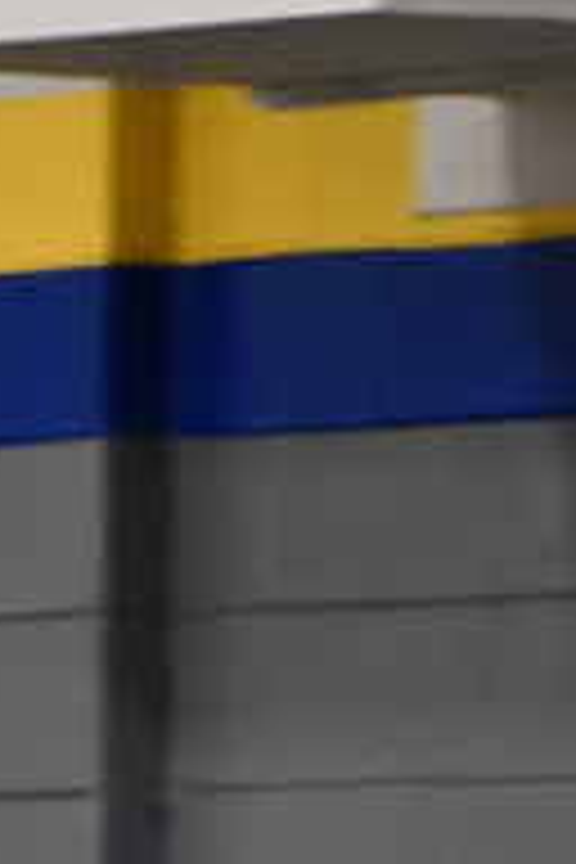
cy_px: 1422
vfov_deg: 2.9
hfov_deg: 1.9
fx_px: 17303
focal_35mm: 721
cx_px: -875
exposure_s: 1/125
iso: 2800
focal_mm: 90
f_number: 5.3
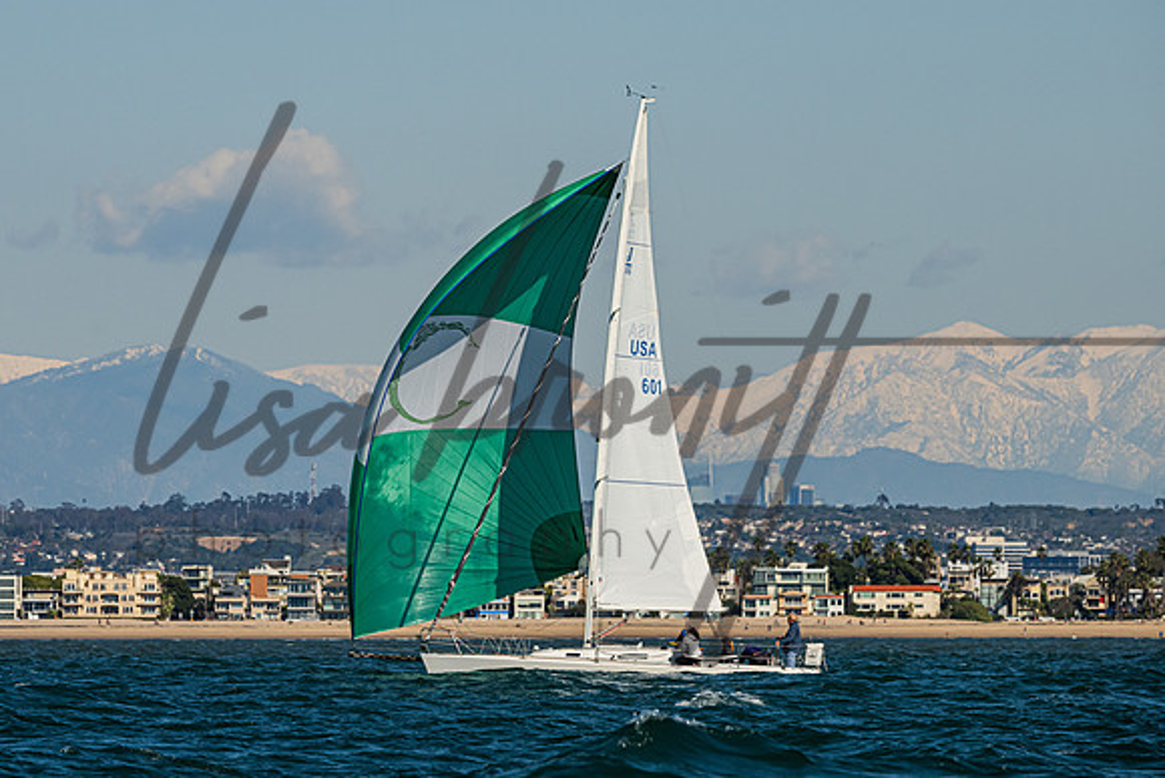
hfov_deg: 6.2
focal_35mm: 331
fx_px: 10707
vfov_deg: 4.2
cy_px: 278
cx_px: 501
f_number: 8
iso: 400
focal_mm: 250
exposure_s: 1/3200
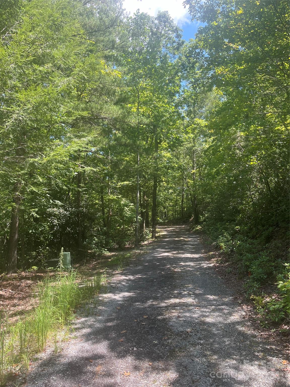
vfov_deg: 67.3
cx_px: 145
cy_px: 194
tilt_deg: +4.5
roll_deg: +0.5
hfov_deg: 53.1
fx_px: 290
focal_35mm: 26
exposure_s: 1/425
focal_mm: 5.1
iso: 50
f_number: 1.6
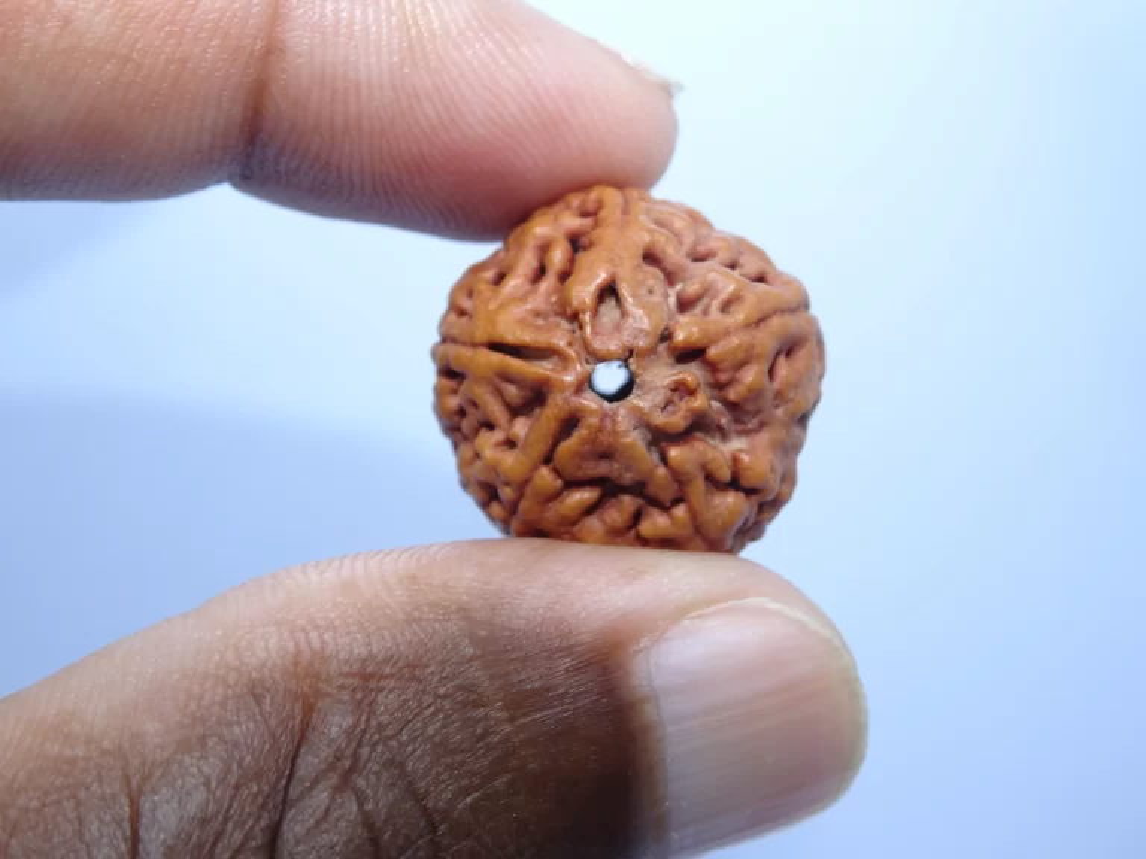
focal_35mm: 40
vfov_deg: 36.0
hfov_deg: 46.8
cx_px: 573
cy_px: 430
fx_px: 1324
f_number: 4
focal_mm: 6.8
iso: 80
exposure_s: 1/40
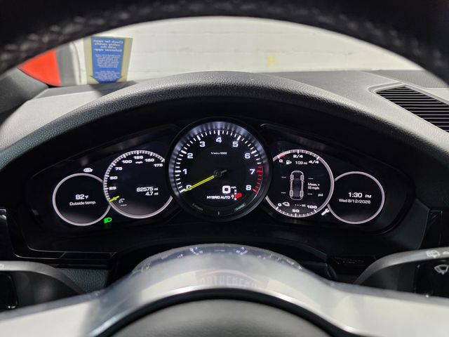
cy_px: 168
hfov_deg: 73.9
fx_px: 298
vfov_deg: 58.9
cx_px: 224
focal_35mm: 23
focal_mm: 6.3
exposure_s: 1/120
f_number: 1.7
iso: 320
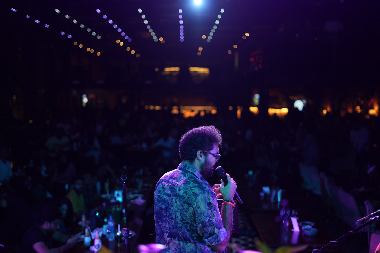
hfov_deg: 39.6
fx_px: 528
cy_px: 126
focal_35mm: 50
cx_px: 190
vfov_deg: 27.0
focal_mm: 50
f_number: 1.8
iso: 1000
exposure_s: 1/250
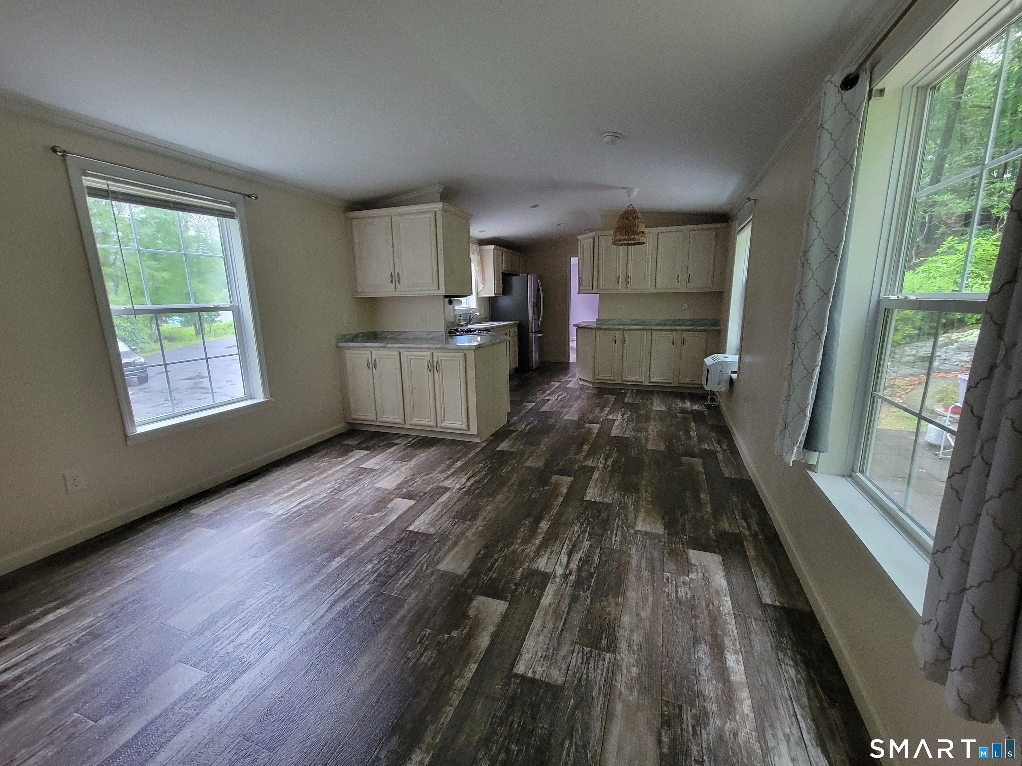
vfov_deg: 89.9
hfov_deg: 106.2
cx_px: 511
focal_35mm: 13
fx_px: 384
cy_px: 383
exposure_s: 1/40
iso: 400
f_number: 2.2
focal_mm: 2.2
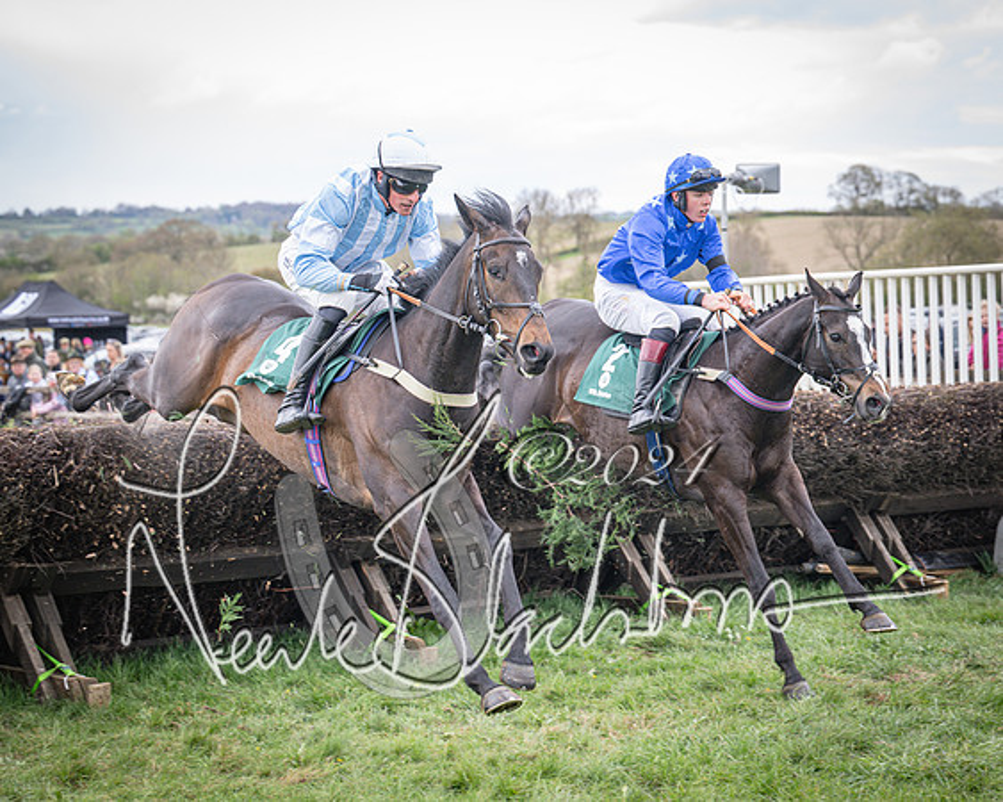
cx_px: 608
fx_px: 2567
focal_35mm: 87
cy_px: 369
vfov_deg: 17.7
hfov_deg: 22.1
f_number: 4
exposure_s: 1/800
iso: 500
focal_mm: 70
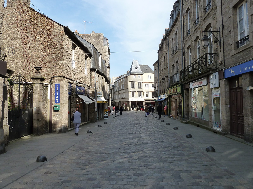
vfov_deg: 54.9
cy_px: 94
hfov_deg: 69.4
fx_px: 183
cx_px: 126
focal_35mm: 25
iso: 125
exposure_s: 1/400
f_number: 4
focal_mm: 4.1
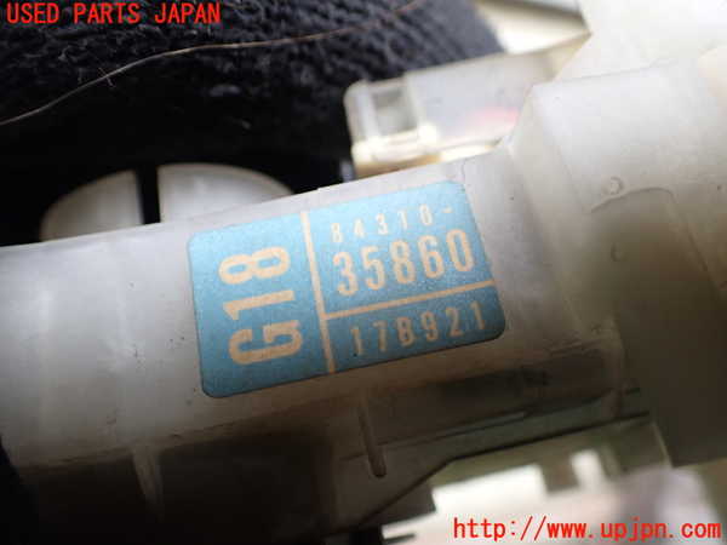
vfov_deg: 46.8
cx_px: 364
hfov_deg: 60.0
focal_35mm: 30
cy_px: 272
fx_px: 630
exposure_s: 1/125
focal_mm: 5.4
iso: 250
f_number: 2.3
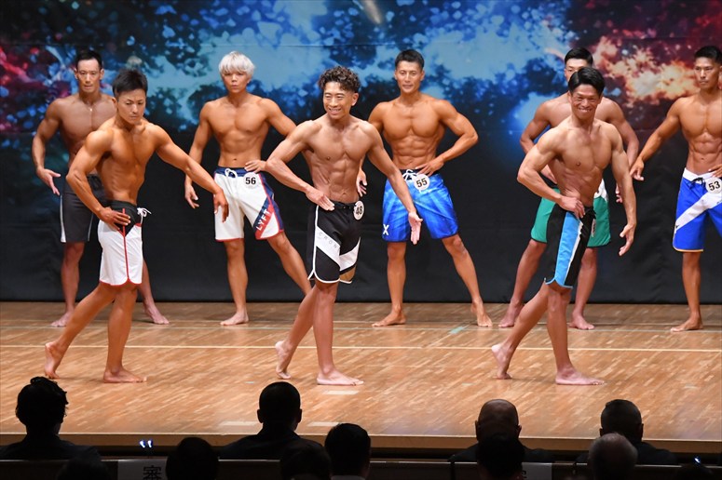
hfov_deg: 10.2
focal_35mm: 202
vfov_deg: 6.8
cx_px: 361
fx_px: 4049
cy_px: 240
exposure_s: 1/400
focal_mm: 135
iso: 8000
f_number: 5.6
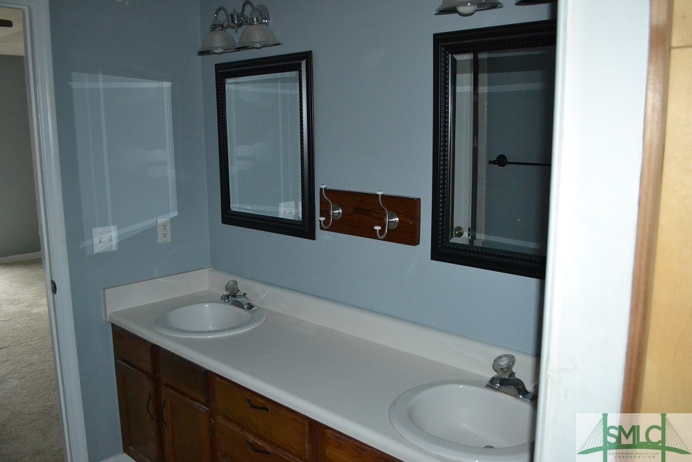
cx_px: 346
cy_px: 231
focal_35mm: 30
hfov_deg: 61.9
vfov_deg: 43.6
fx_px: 577
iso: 3200
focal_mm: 20
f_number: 3.8
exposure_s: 1/60
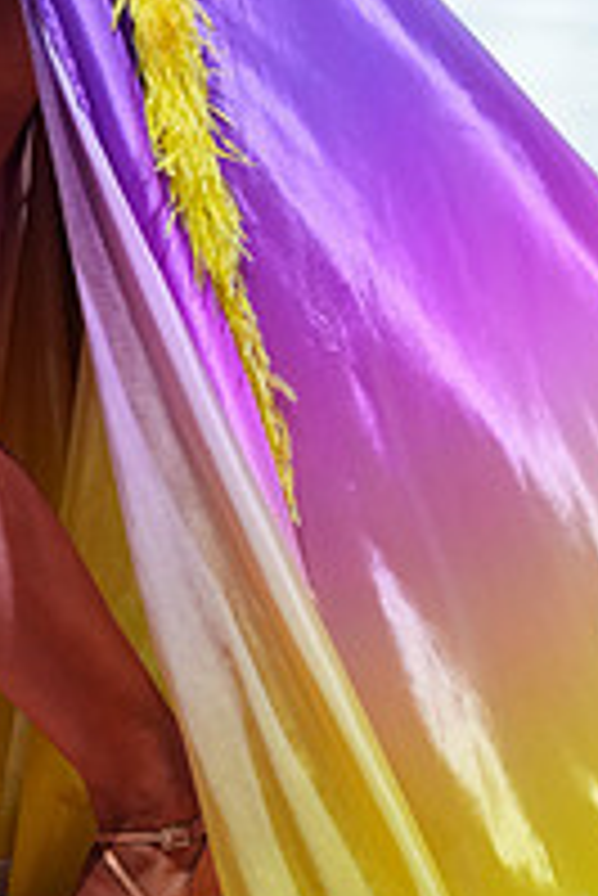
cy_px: -257
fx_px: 5074
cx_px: 380
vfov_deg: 9.9
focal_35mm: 204
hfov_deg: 6.7
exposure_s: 1/320
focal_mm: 70
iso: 2500
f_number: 4
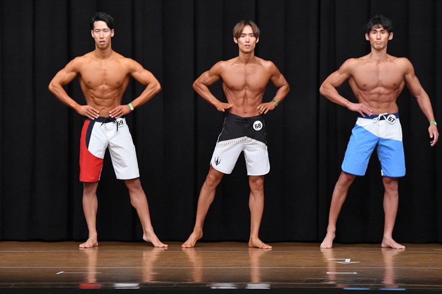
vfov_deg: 6.1
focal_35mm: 225
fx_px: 2761
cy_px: 147
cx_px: 221
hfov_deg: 9.2
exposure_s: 1/400
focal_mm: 150
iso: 8000
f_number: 5.6
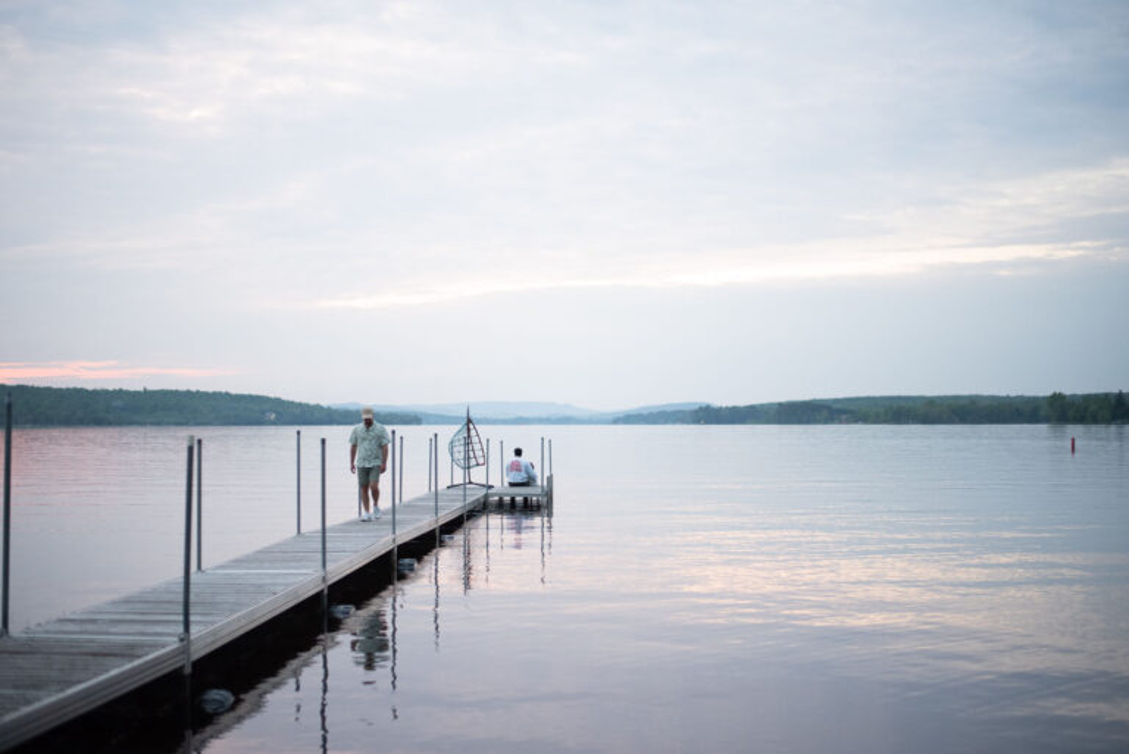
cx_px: 564
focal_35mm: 50
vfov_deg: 27.0
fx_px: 1569
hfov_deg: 39.6
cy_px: 377
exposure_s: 1/125
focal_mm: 50
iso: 1600
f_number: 1.8
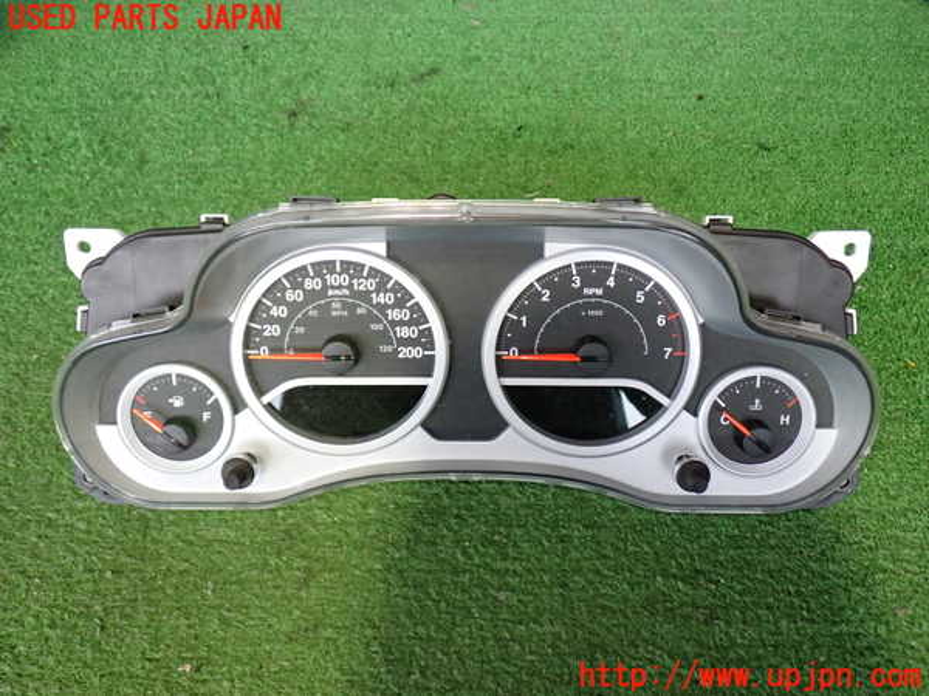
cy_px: 348
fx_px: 859
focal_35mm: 32
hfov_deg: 56.8
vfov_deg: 44.2
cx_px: 464
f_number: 2.4
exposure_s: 1/30
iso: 400
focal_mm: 5.79
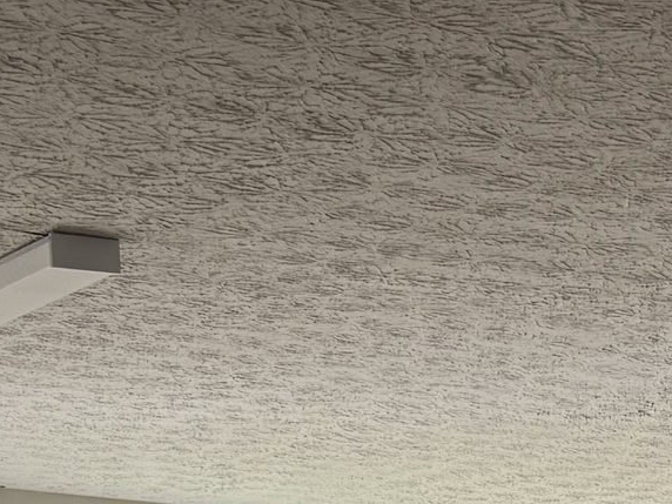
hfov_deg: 14.6
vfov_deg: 9.8
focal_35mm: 129
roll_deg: -0.3
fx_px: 2504
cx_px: 899
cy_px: 1284
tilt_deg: -10.4
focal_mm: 6.76
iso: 80
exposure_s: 1/213
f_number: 1.78
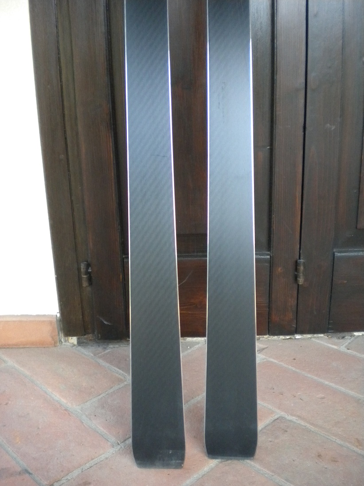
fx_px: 491
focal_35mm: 35
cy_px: 243
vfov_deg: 52.6
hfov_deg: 40.7
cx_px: 182
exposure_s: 1/170
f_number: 3.1
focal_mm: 6.3
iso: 400
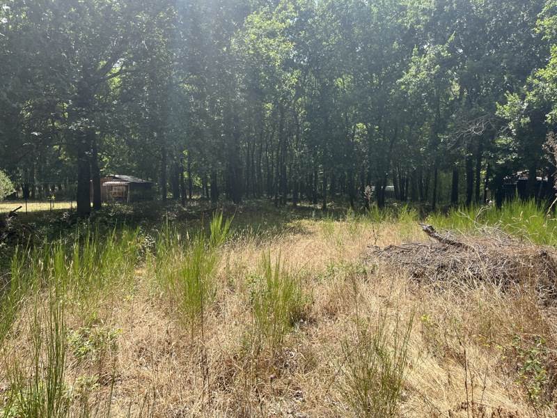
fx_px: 418
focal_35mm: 26
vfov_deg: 53.1
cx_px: 278
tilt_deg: -1.0
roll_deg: -1.1
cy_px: 209
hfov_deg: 67.3
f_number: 1.6
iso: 50
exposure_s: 1/1776
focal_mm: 5.1
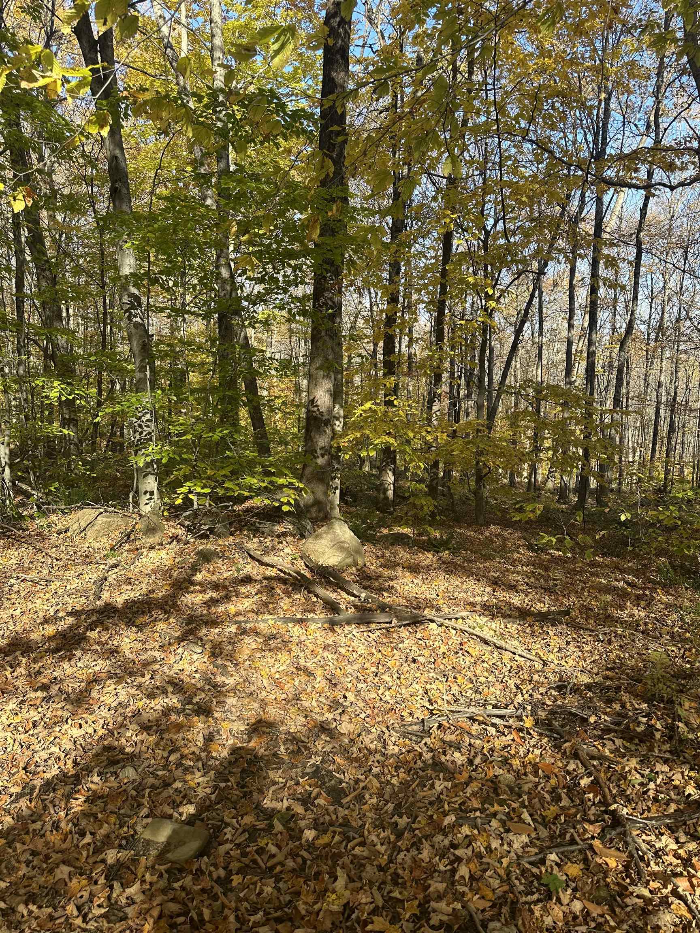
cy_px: 466
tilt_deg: -7.8
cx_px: 350
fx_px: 647
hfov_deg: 56.8
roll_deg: -1.1
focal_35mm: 24
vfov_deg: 71.6
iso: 80
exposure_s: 1/709
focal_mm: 6.86
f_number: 1.78
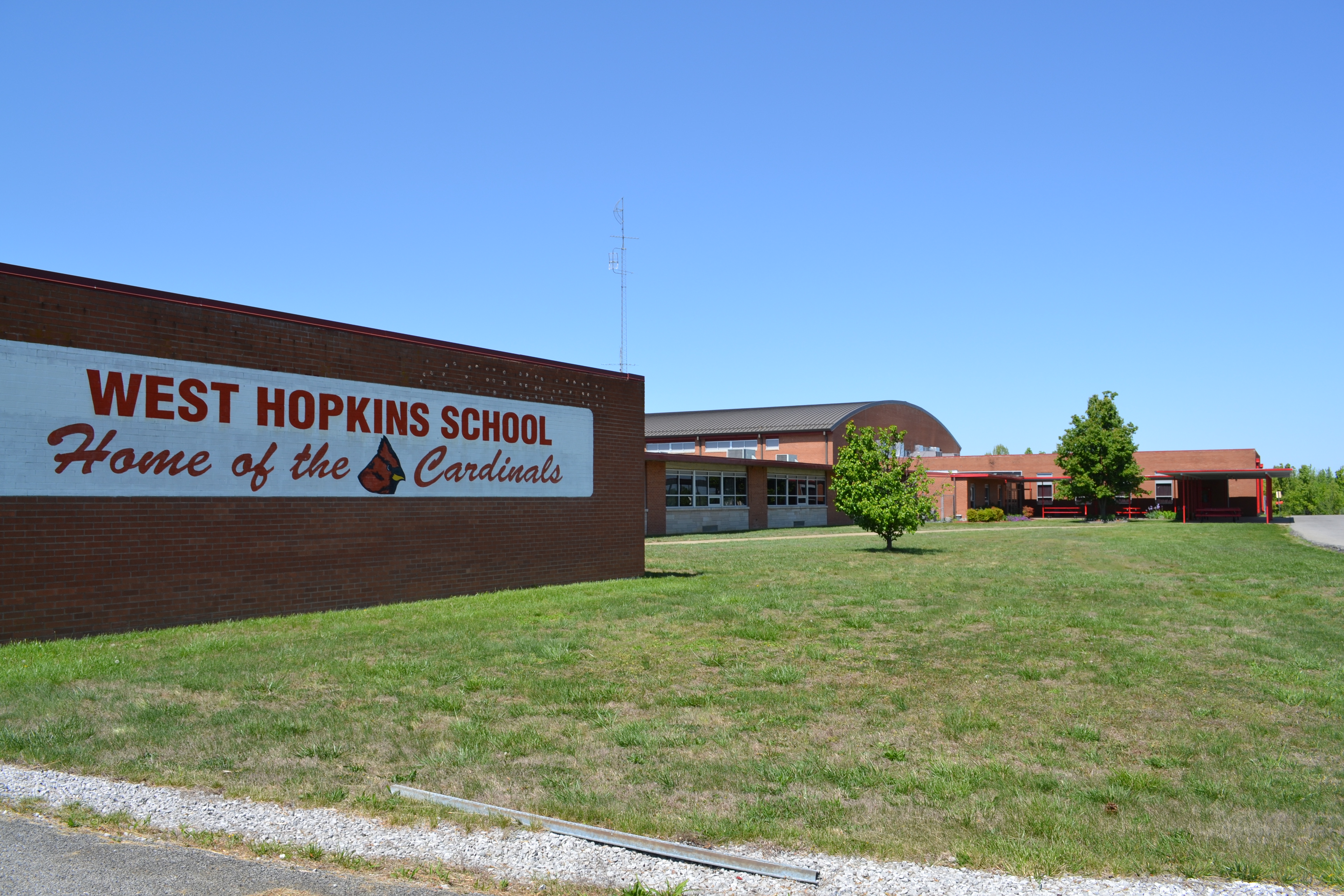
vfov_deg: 47.9
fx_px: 1008
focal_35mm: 27
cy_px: 448
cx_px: 672
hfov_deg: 67.4
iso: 100
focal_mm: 18
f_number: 7.1
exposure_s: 1/200
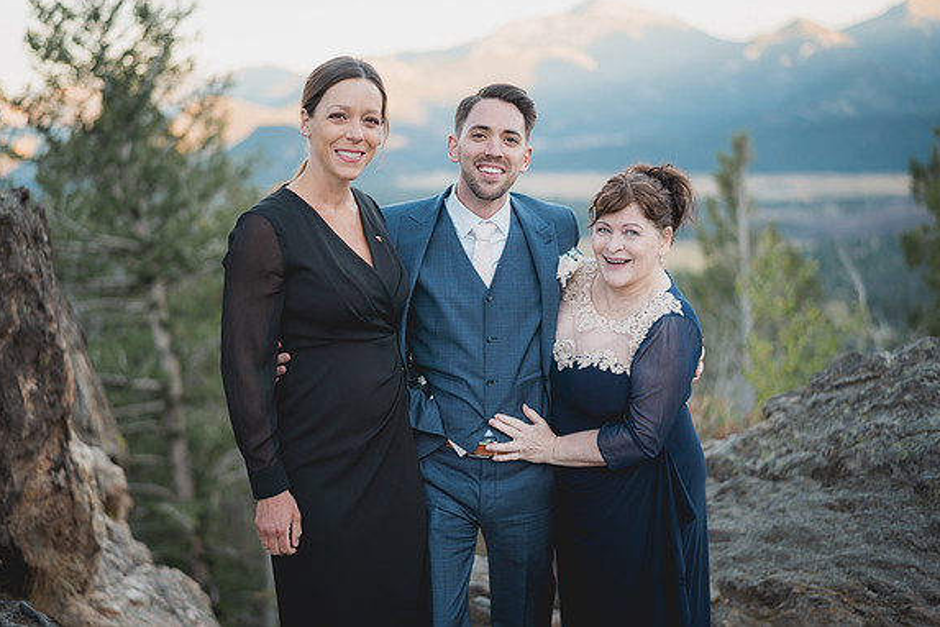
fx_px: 1358
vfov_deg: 26.0
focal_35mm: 52
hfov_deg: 38.2
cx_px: 472
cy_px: 311
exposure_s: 1/500
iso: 125
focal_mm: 50
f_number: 1.4
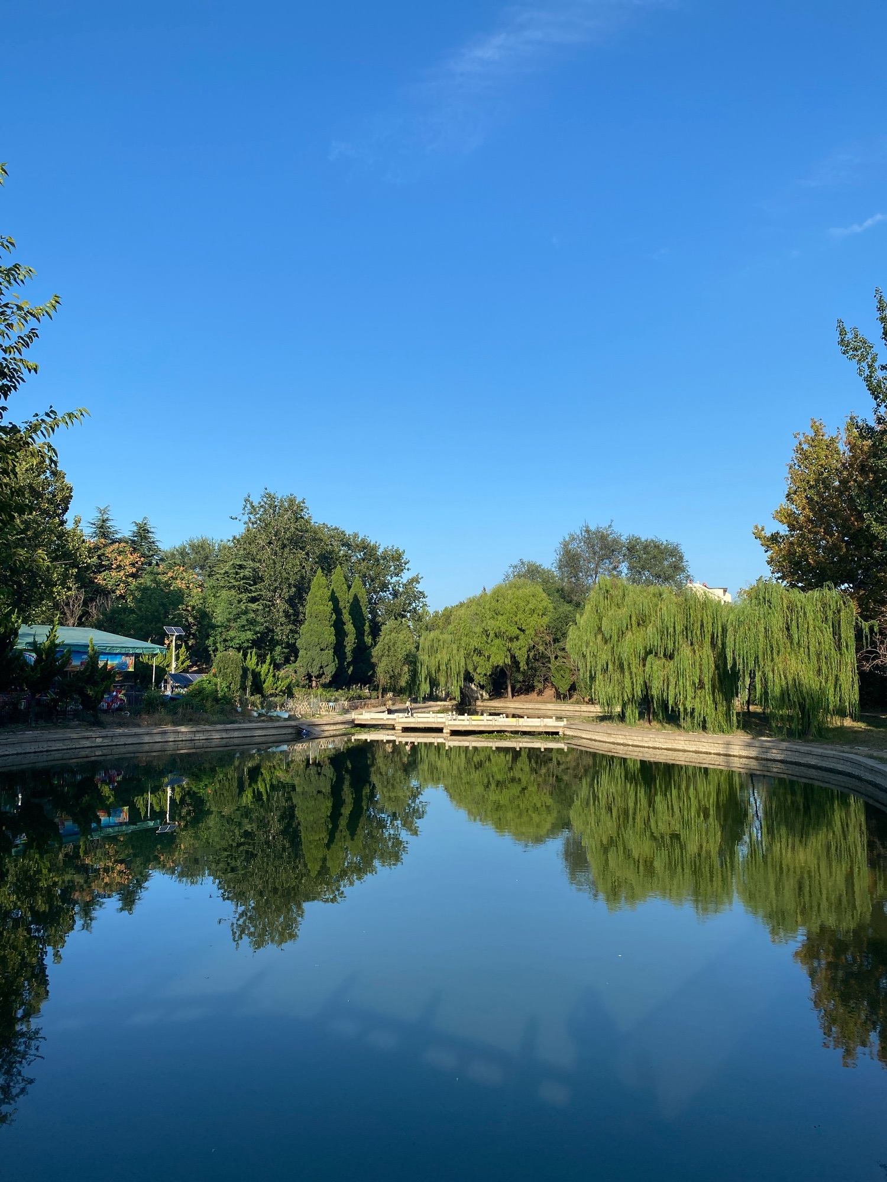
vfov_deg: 67.3
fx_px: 888
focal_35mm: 26
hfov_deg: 53.1
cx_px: 444
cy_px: 591
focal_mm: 4.25
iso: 32
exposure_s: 1/1866
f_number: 1.8
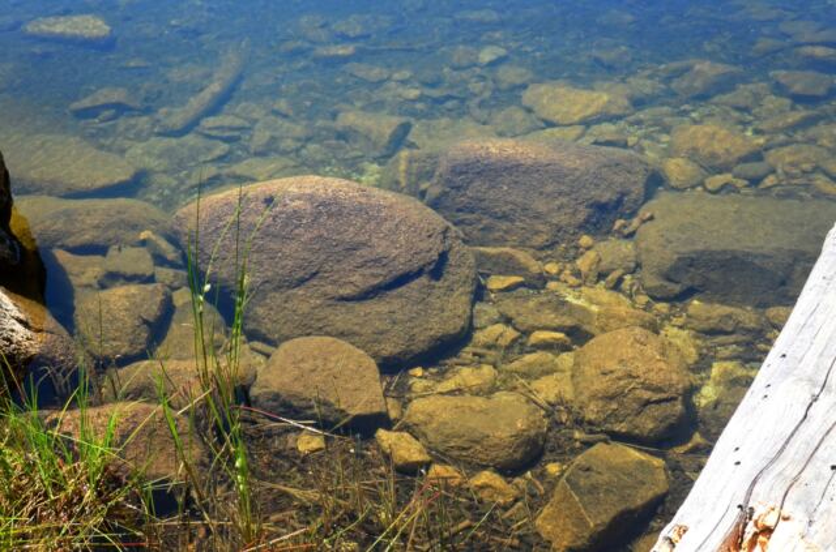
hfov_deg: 41.2
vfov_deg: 27.9
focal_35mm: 48
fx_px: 1112
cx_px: 418
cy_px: 276
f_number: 16
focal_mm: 32
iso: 200
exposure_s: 1/50
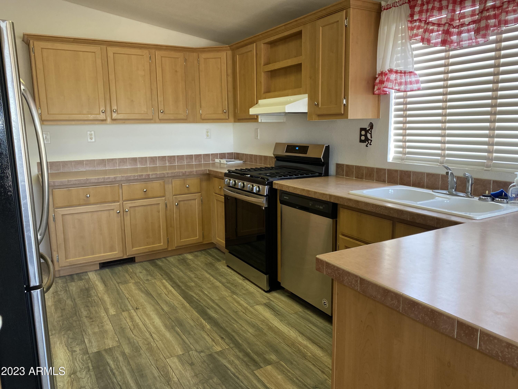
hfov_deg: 67.3
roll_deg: +0.9
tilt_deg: -10.1
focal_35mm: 26
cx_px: 259
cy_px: 194
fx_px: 389
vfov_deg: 53.1
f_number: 1.8
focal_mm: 4.25
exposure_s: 1/60
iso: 125
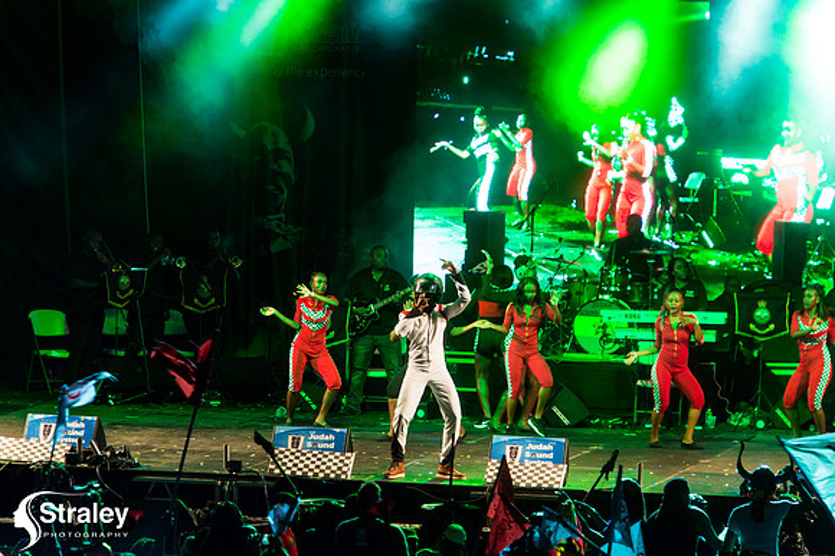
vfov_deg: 5.5
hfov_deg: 8.2
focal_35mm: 250
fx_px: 5795
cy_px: 278
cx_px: 418
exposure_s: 1/200
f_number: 5.6
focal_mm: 250
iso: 3200
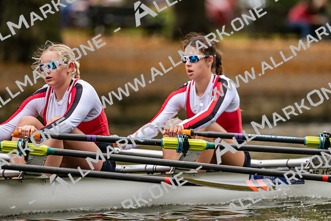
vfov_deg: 3.4
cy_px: 110
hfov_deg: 5.2
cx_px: 166
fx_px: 3678
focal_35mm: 400
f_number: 4.5
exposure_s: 1/2500
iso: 2800
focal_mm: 400
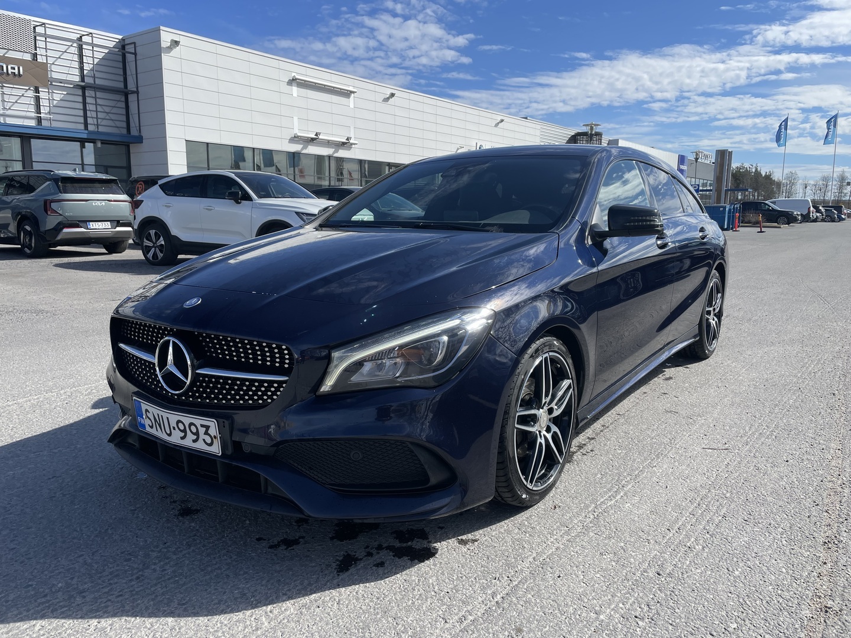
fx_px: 639
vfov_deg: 53.1
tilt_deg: -8.9
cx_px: 426
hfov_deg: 67.3
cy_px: 319
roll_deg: -0.5
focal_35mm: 26
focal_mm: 4.2
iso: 32
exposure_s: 1/3861
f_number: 1.6
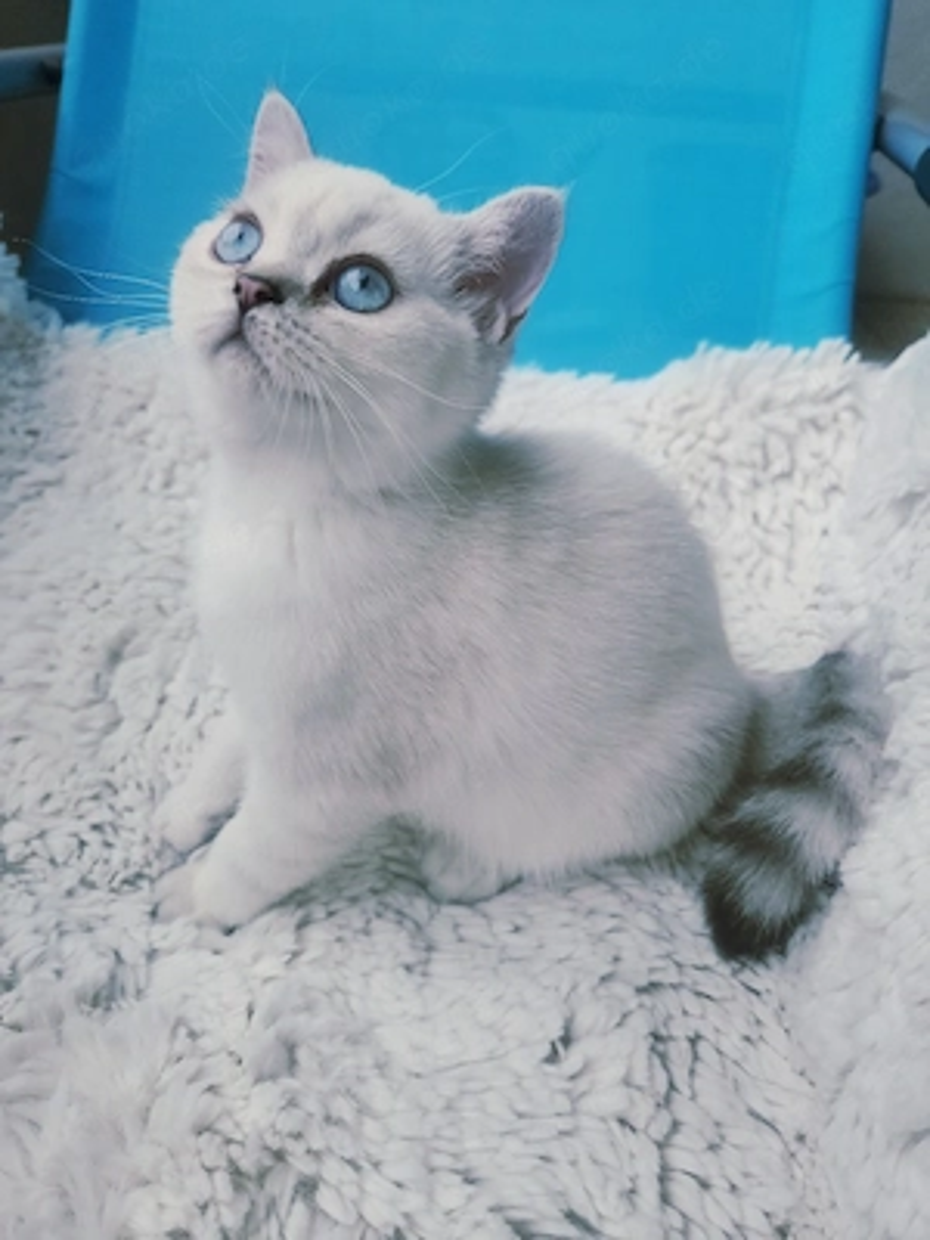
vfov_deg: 73.9
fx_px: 824
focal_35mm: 23
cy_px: 620
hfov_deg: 58.9
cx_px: 465
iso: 20
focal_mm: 5.4
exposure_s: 1/139
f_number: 1.8
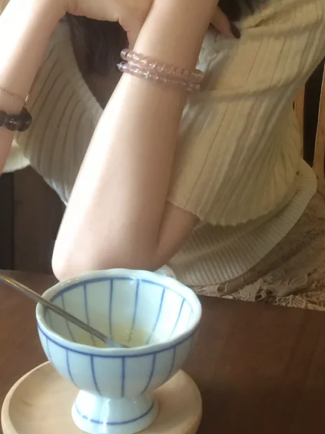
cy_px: -112
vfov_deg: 23.6
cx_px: 175
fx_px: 926
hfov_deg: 19.9
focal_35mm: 74
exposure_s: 1/33
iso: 100
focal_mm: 4.15
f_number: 2.2
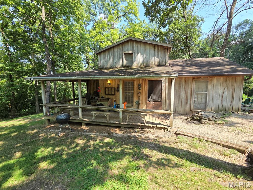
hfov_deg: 106.2
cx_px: 126
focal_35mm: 13
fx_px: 95
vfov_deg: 89.9
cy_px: 95
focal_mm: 2.2
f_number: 2.2
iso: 50
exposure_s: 1/312
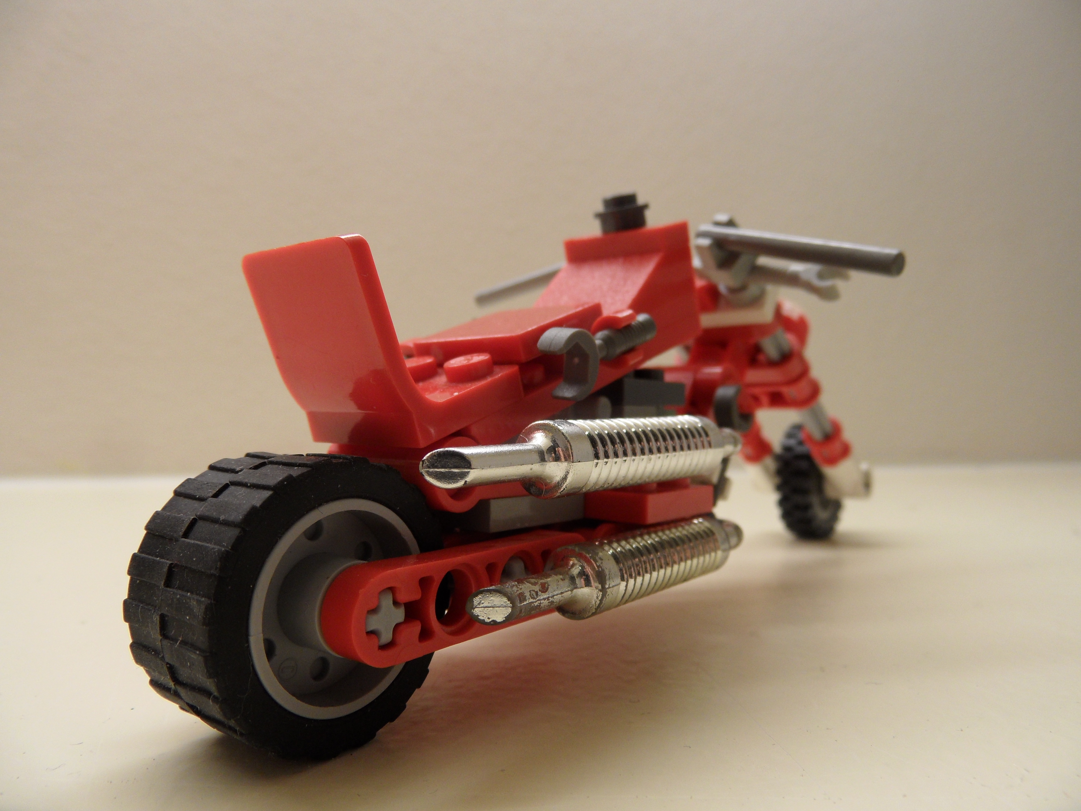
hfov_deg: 71.6
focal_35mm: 24
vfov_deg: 56.8
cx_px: 540
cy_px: 406
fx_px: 749
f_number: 3.2
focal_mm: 3.9
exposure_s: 1/45
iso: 100
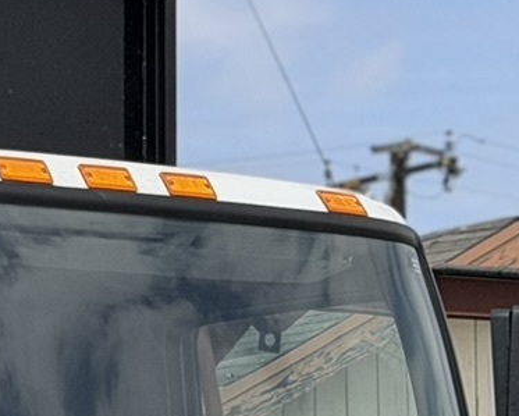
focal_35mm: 257
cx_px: -324
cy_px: 682
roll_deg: -0.2
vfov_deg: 5.9
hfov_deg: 7.4
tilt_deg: +1.1
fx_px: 3951
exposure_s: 1/5587
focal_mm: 6.76
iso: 64
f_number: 1.78
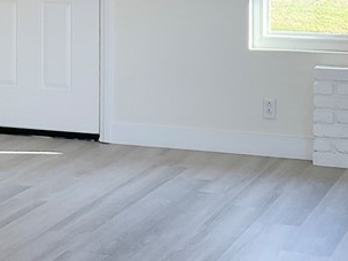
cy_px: -33
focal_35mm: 98
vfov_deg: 14.7
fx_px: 985
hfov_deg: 20.0
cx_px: 169
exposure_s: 1/120
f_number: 1.8
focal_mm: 3
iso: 32
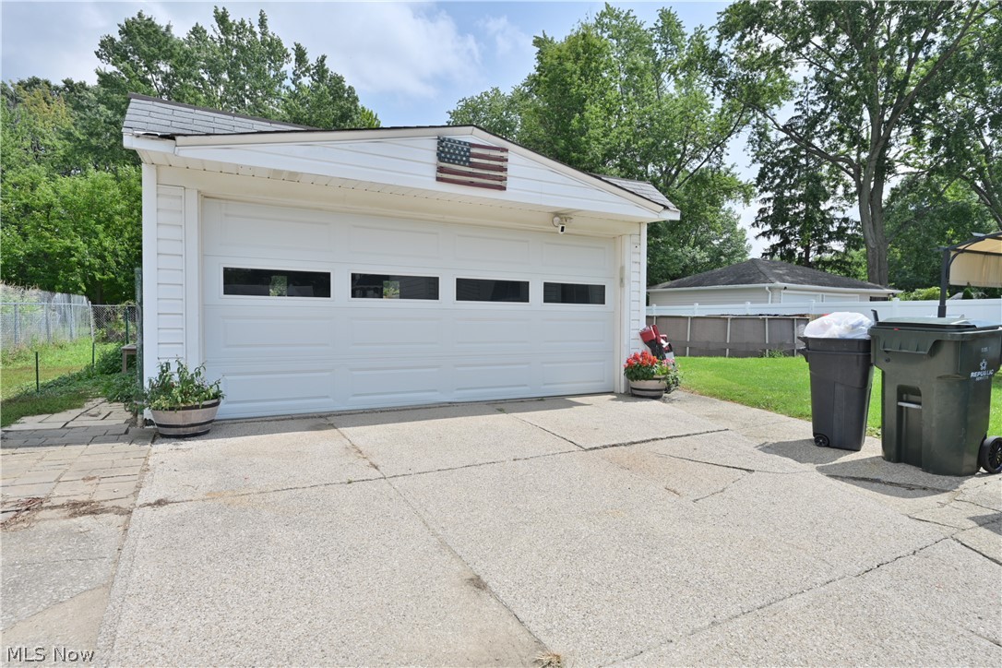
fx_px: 515
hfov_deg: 88.4
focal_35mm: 18
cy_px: 334
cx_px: 501
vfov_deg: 65.9
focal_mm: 18.5
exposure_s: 1/640
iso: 320
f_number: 9
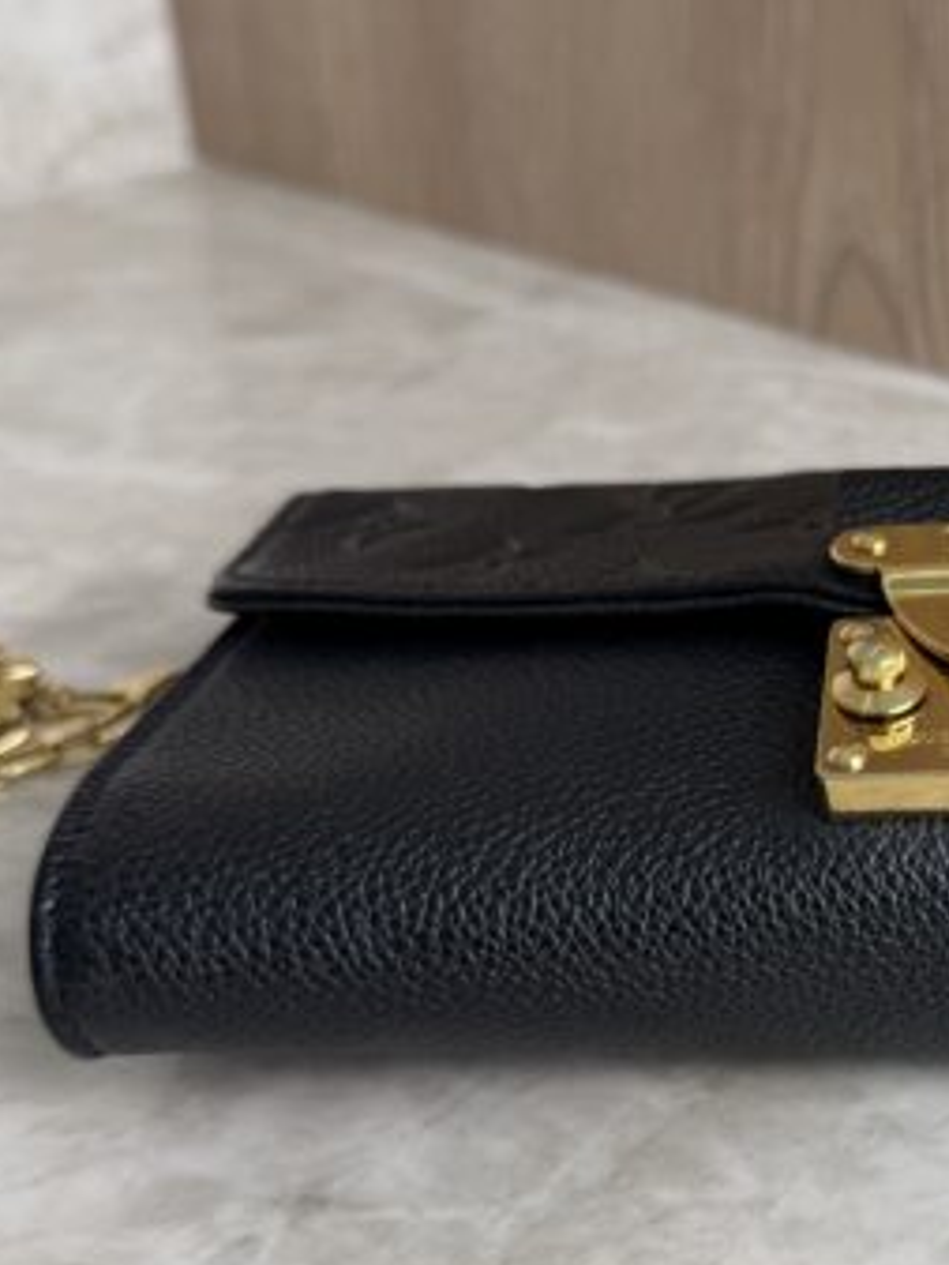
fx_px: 2082
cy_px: 773
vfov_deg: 33.6
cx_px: 979
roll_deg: -0.4
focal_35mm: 57
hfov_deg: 24.4
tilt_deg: -28.4
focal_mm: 6.76
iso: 64
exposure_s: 1/120
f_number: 1.78
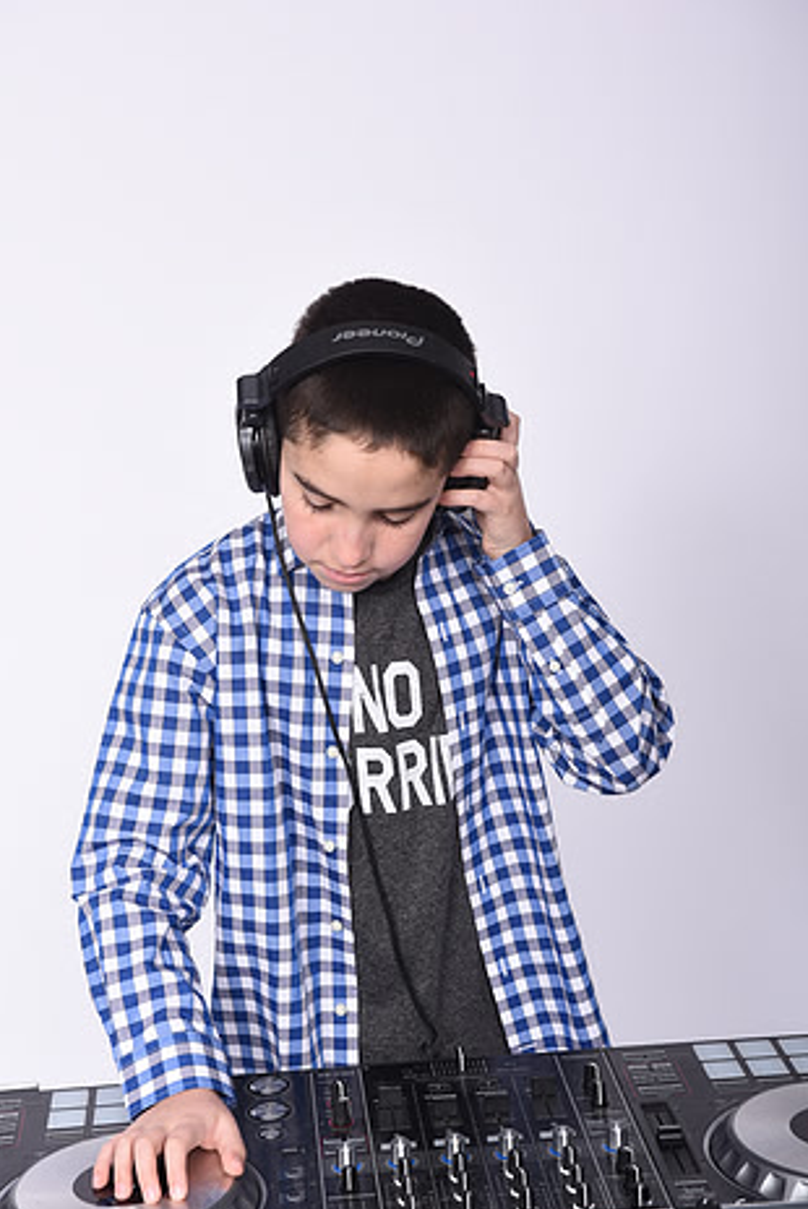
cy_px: 664
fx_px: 2185
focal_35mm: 65
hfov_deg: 20.9
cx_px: 377
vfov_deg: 30.9
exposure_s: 1/250
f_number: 8
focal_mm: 52
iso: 200
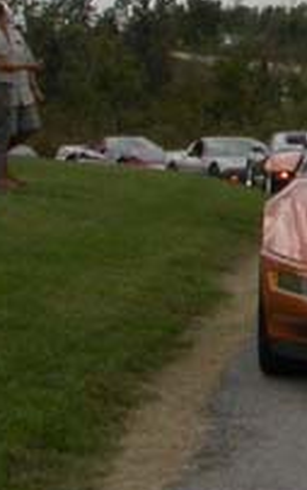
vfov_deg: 13.1
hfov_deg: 7.9
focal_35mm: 159
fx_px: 2127
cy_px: 92
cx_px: 626
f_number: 7.5
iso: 100
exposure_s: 1/304
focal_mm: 7.85
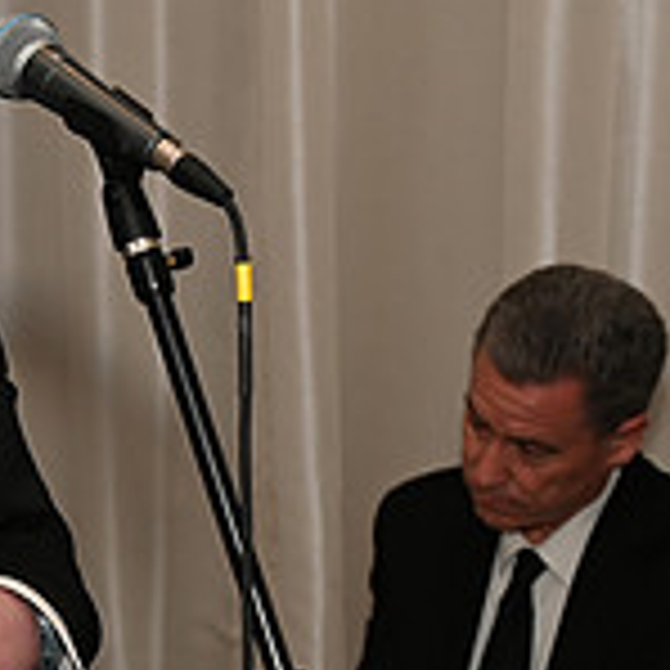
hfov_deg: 10.7
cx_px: 4
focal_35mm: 162
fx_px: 3547
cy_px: 378
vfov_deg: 10.8
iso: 500
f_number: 5.6
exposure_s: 1/125
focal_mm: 49
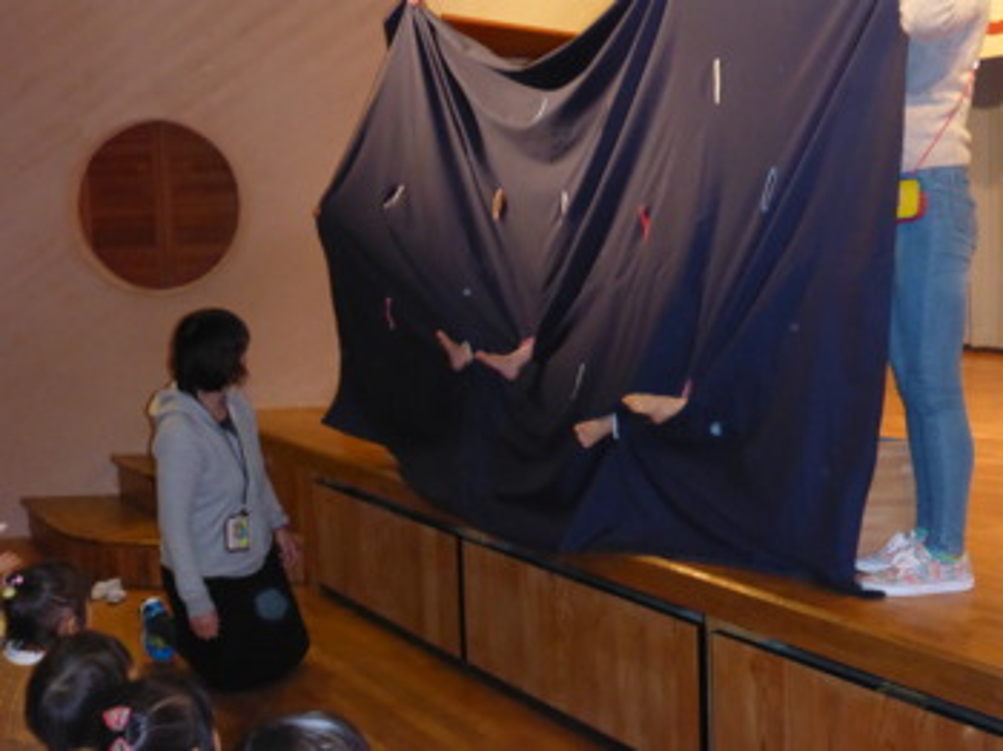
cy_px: 376
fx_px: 1361
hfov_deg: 40.5
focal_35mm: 47
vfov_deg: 30.8
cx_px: 502
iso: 1000
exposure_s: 1/60
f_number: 4.5
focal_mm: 8.4
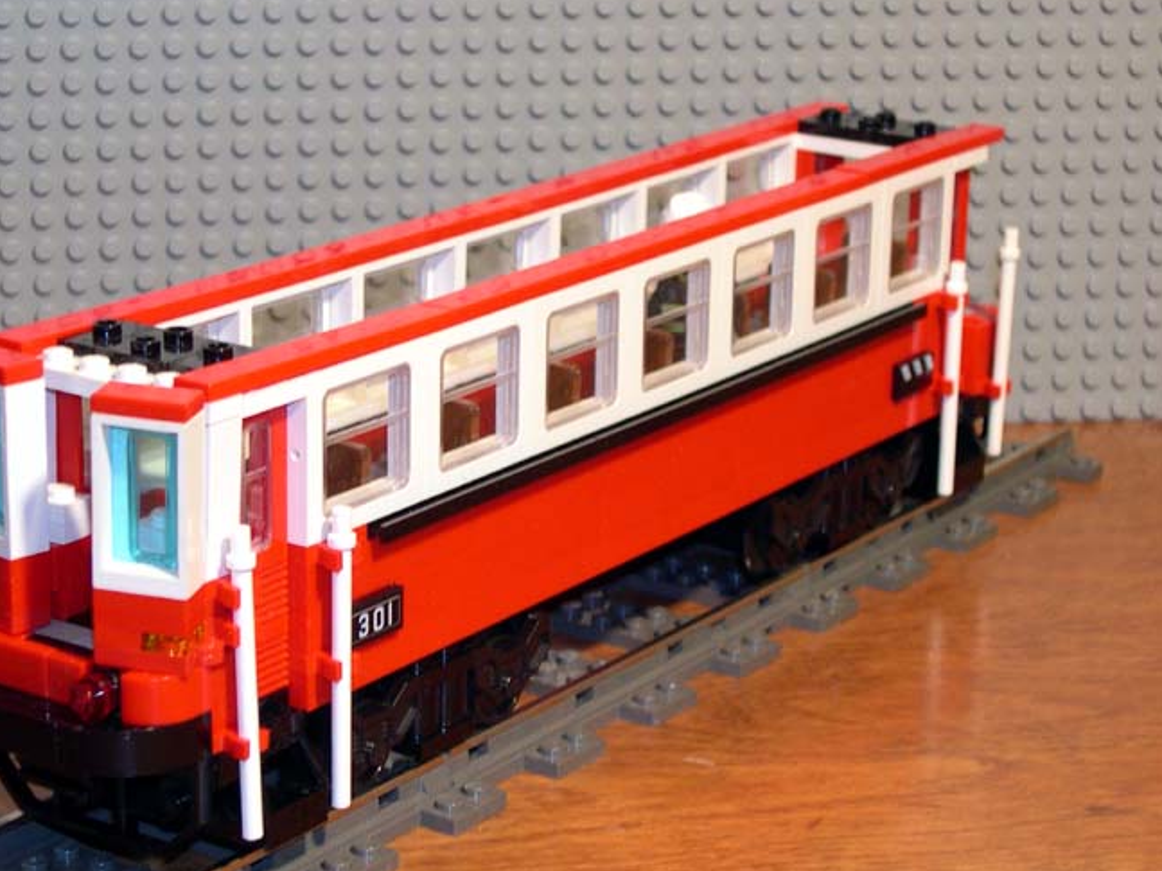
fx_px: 2987
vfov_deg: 16.6
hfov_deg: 22.0
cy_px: 497
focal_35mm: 89
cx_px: 481
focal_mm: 15.3
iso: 131
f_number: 3.8
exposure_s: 1/4.7
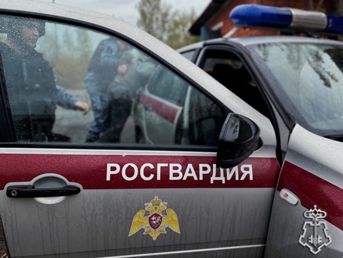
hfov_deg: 67.3
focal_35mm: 26
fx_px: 258
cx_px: 172
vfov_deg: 53.1
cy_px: 129
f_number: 1.8
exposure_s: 1/990
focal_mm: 4.25
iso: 32
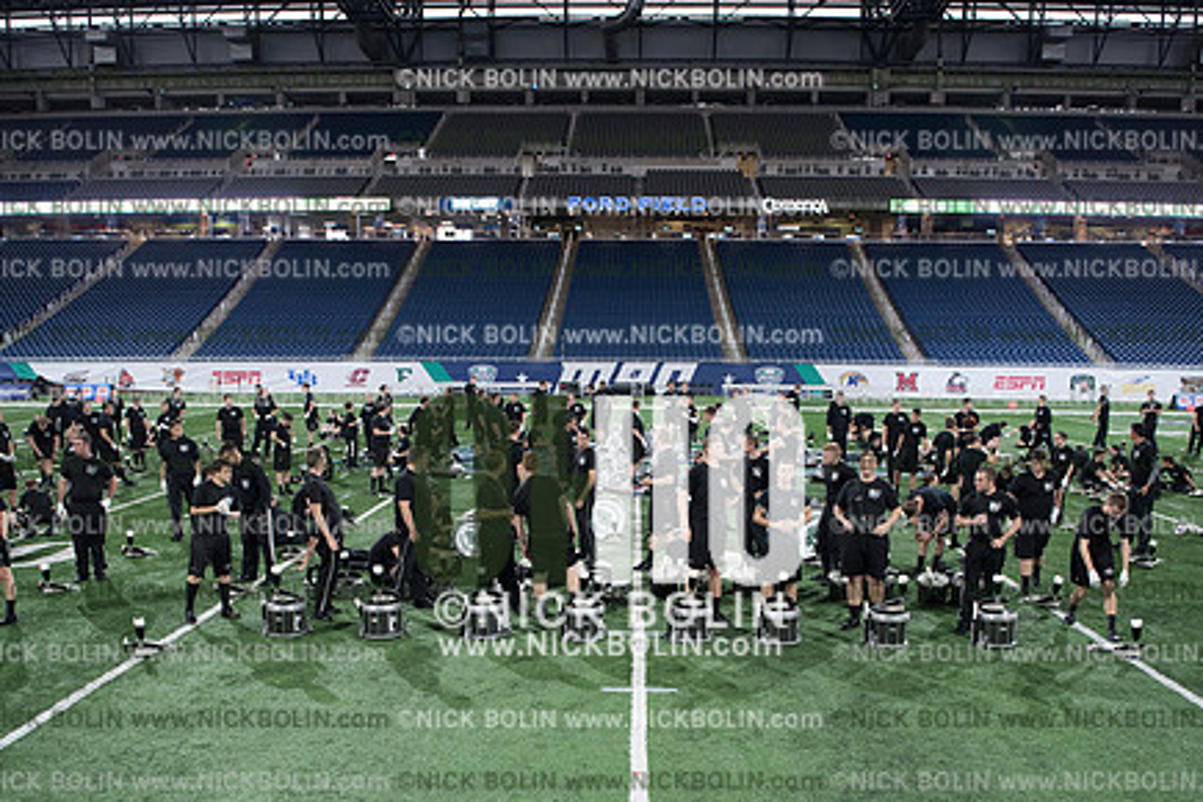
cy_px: 527
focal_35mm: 32
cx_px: 608
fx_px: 1069
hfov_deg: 58.7
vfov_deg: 40.7
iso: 2500
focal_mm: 24
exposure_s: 1/200
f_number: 3.2
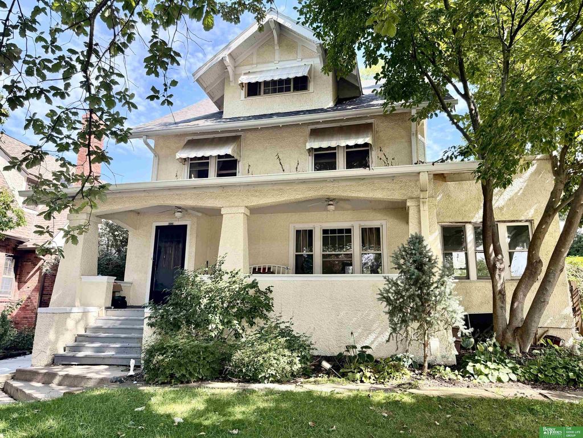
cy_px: 219
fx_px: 404
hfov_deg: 71.6
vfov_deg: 56.8
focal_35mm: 24
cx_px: 292
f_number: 1.78
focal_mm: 6.76
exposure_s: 1/660
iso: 100
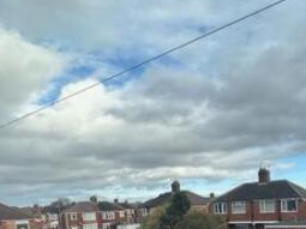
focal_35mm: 32
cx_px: 262
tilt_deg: -5.8
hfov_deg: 51.6
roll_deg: +2.8
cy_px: 228
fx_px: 283
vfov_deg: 39.1
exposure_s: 1/955
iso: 40
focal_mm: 2.22
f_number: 2.2
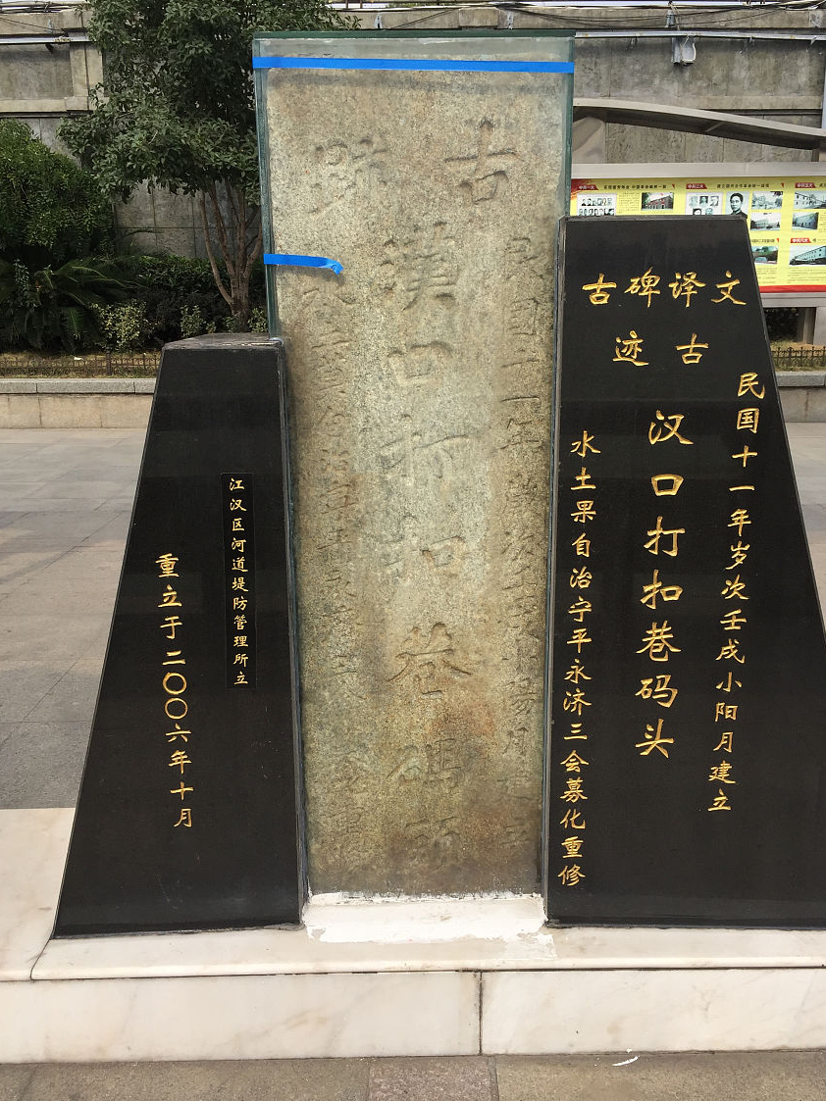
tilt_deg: -14.4
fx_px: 986
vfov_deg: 58.4
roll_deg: +0.0
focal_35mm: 31
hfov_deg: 45.4
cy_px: 544
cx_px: 431
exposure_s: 1/1364
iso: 32
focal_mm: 4.15
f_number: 2.2
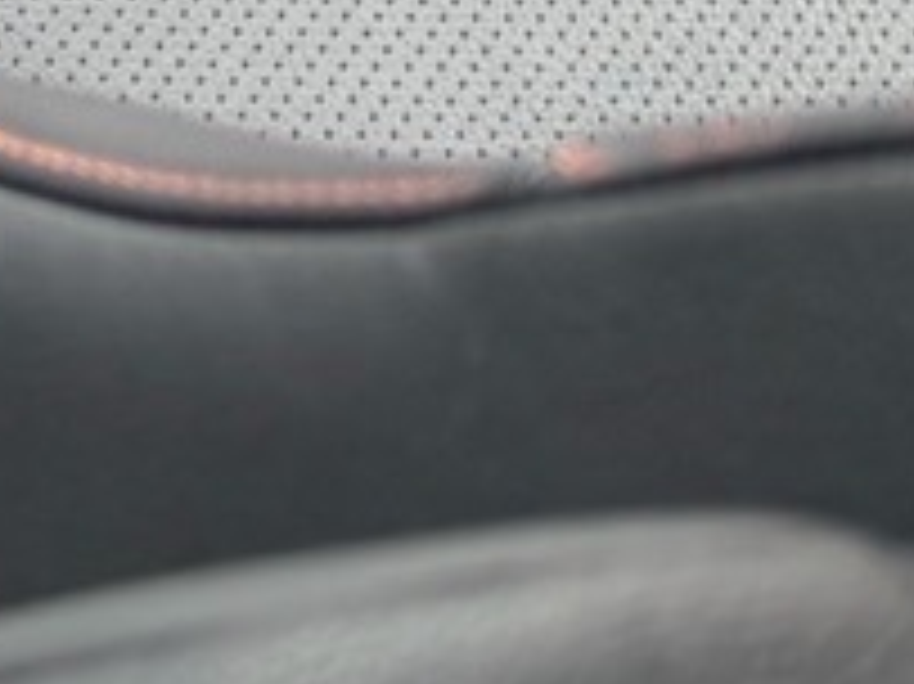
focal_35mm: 189
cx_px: -1724
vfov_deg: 6.6
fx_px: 4987
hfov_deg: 8.8
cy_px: -1791
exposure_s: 1/121
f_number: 1.78
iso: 64
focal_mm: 6.76
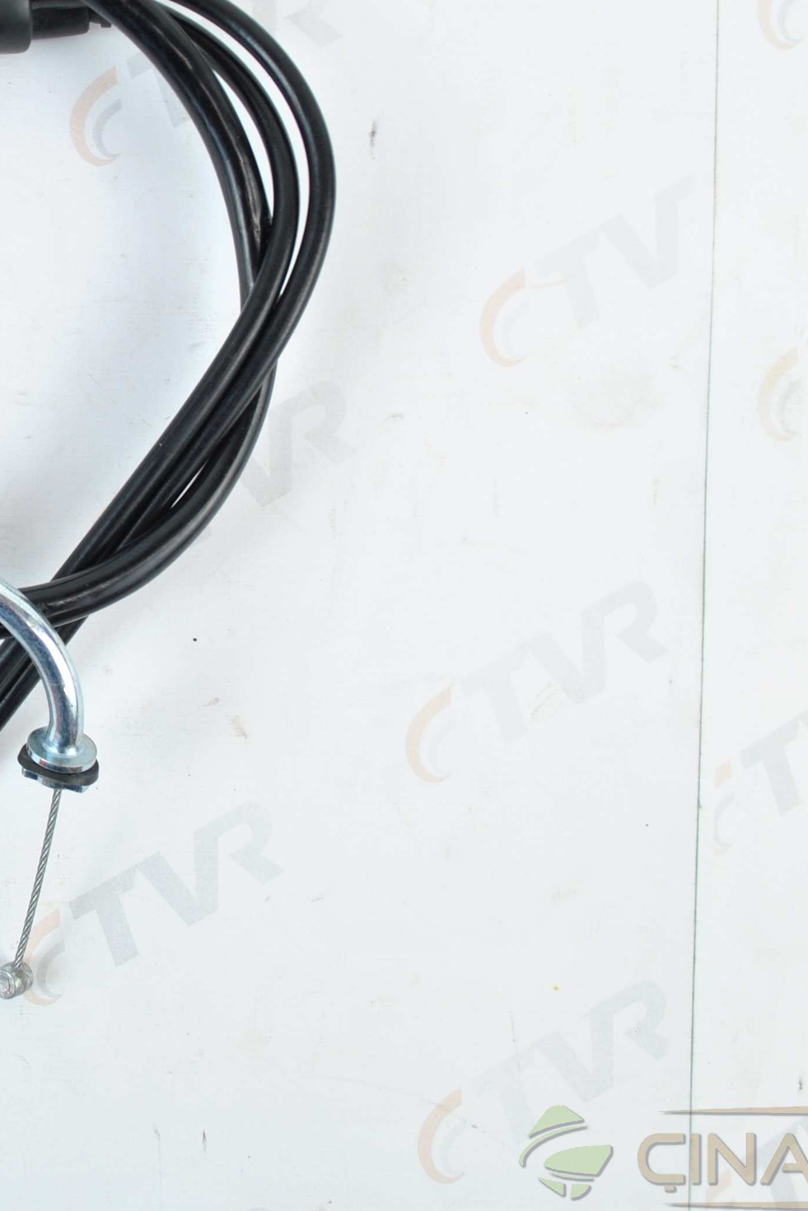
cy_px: 500
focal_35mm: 55
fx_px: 1851
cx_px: -56
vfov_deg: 36.1
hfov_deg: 23.3
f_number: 5
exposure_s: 1/25
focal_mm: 20
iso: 200
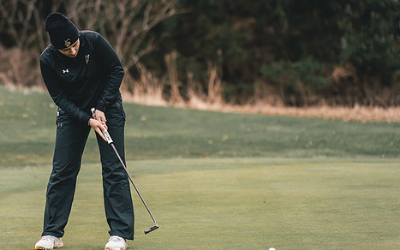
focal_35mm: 233
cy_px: 118
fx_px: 2540
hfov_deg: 9.0
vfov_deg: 5.6
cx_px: 136
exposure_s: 1/4000
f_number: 2.8
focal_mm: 150
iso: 640
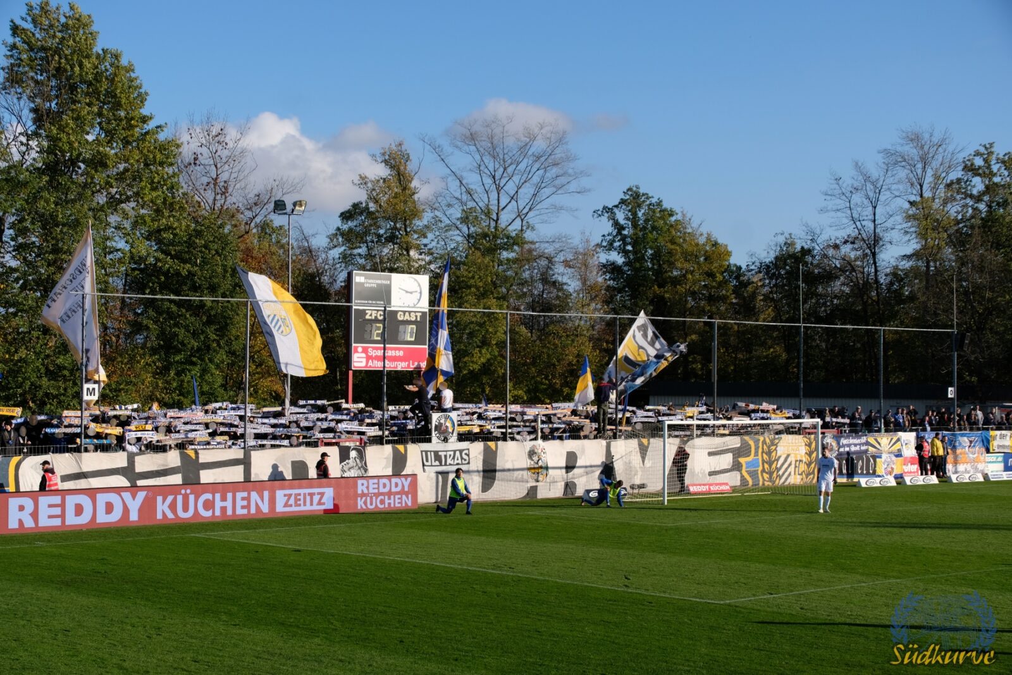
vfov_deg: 24.2
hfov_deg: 35.6
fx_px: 1574
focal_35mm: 56
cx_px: 506
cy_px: 338
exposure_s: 1/400
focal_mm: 37
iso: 200
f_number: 7.1
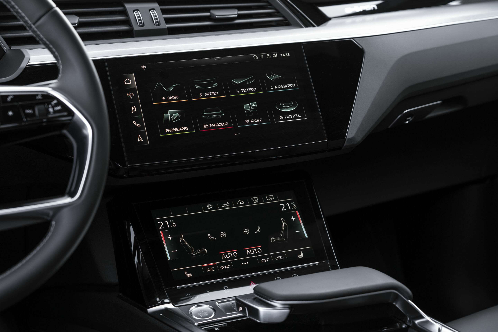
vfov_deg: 20.9
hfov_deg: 31.0
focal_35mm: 65
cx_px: 249
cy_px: 166
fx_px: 899
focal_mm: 65
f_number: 5
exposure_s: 1/25
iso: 80
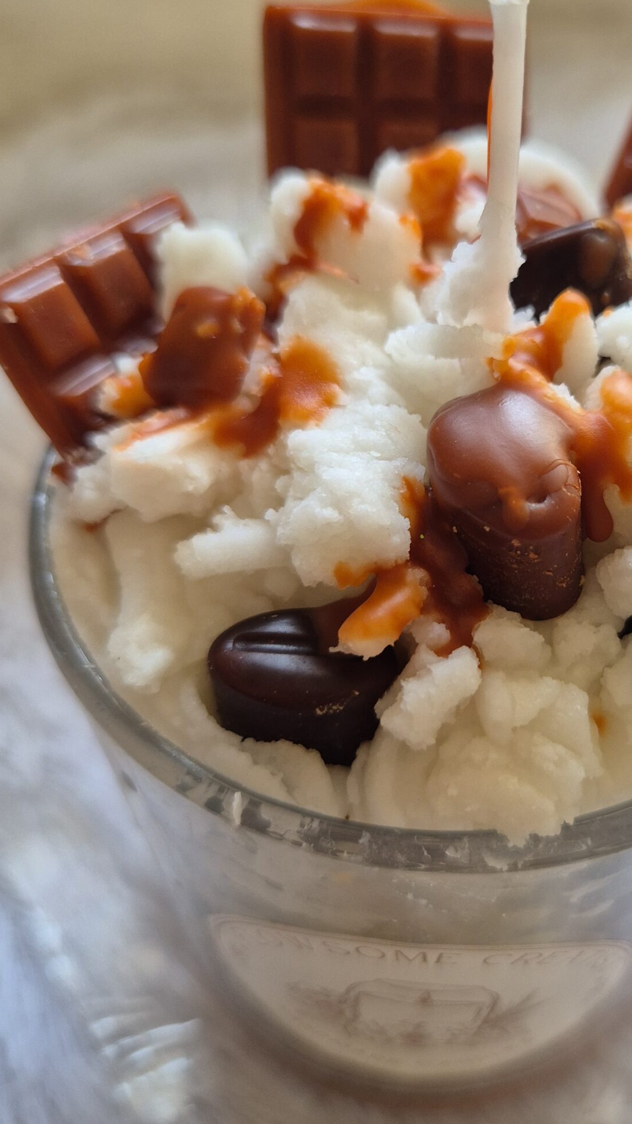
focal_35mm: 33
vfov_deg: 59.4
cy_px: 513
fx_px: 983
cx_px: 478
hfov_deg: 34.8
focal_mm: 5.4
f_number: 1.8
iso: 250
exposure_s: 1/100
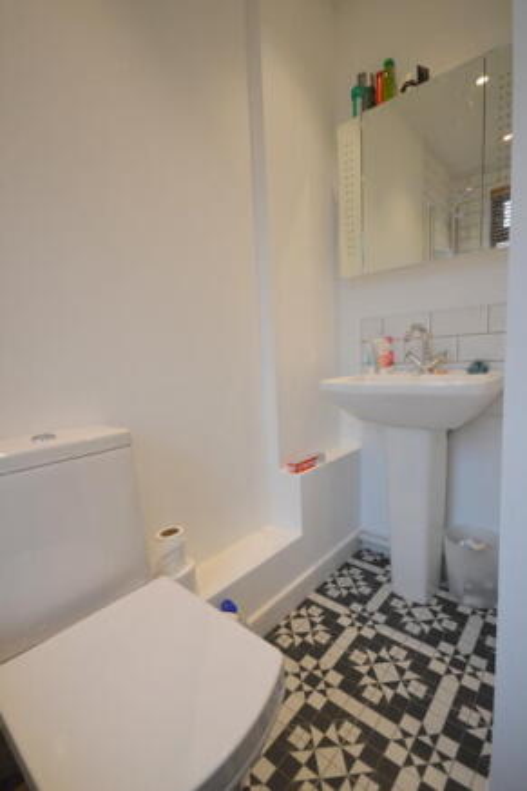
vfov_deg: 95.0
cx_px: 264
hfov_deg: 72.0
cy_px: 396
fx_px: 363
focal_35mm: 16
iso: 400
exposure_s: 1/60
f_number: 4.2
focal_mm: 11
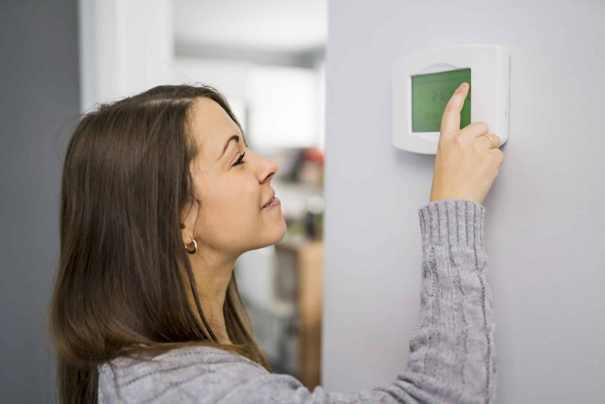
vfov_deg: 37.9
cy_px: 202
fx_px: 588
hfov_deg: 54.4
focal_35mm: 35
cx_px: 302
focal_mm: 35
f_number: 1.4
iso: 160
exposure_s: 1/160
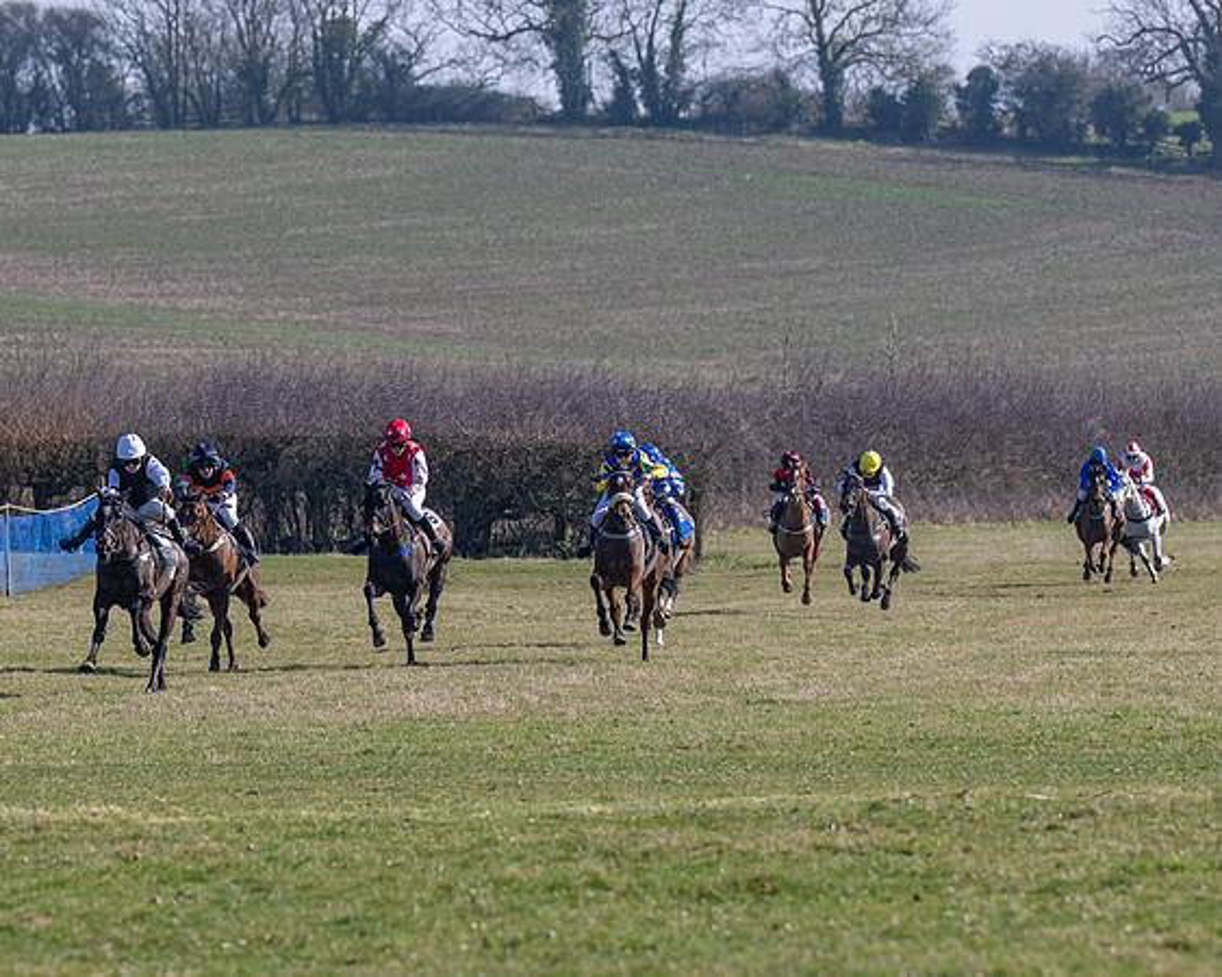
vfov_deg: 4.0
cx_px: 381
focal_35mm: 387
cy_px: 500
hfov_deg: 5.0
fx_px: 14002
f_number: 5
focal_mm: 200
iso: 200
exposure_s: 1/1250
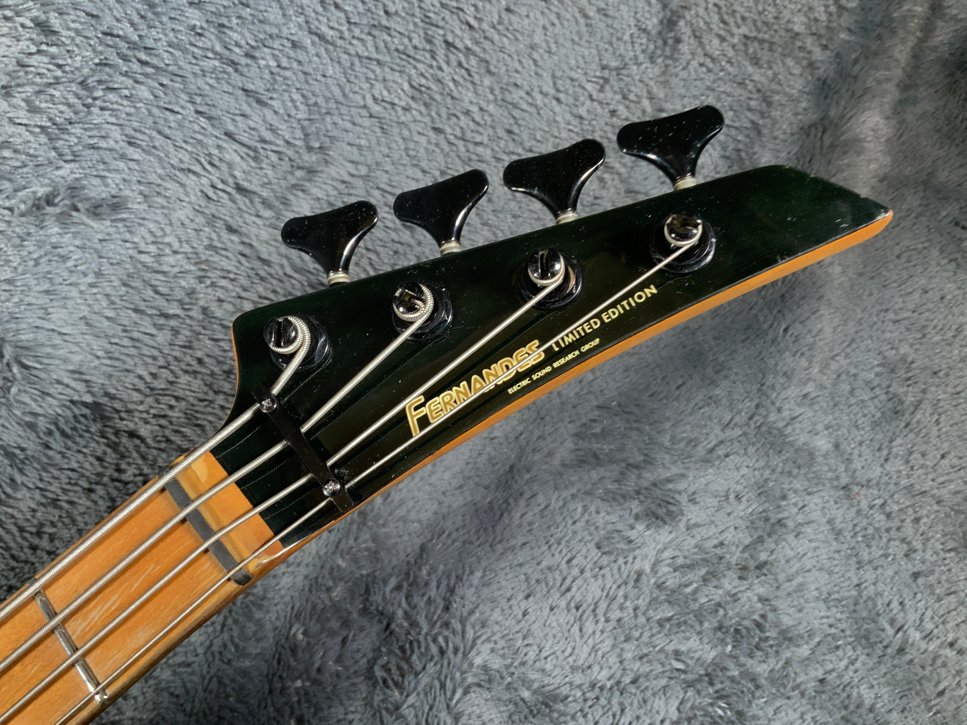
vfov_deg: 48.2
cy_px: 362
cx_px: 484
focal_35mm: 29
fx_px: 810
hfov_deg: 61.7
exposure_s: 1/52
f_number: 1.8
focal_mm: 3
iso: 80
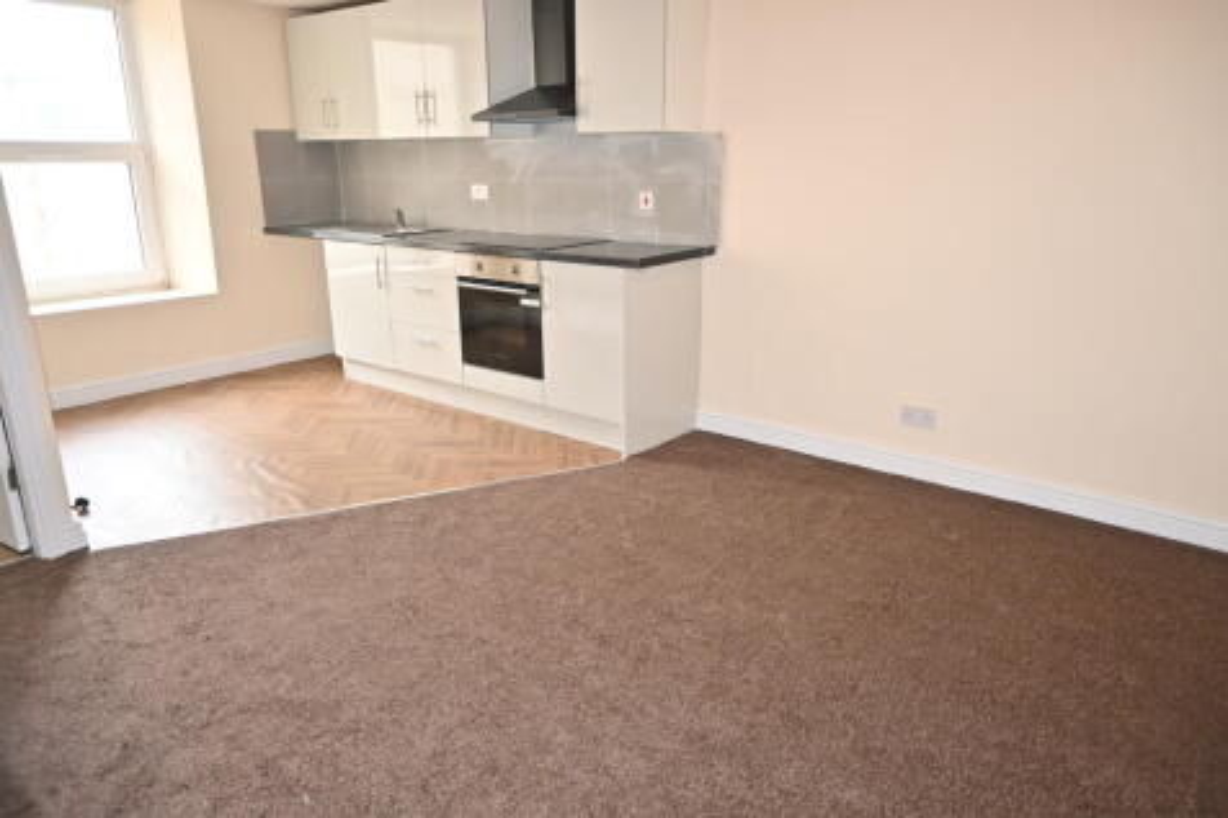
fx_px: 818
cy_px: 409
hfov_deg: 73.8
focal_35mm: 24
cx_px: 614
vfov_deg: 53.1
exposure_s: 1/60
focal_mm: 16
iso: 560
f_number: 3.5
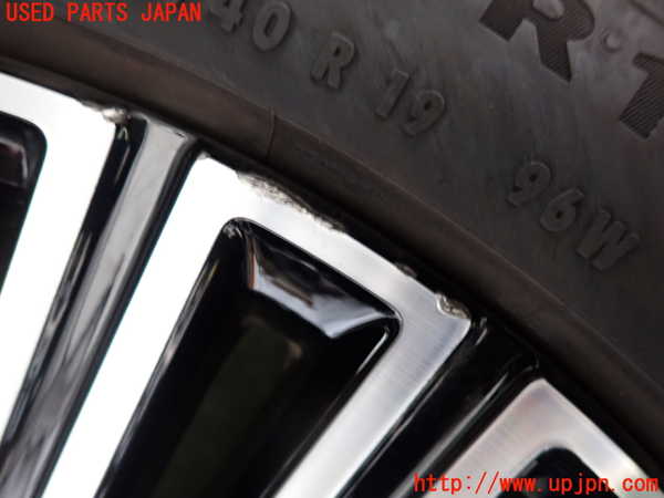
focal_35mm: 25
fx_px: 480
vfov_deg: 54.9
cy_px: 249
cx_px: 332
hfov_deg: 69.4
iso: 320
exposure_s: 1/30
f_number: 2
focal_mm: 4.5
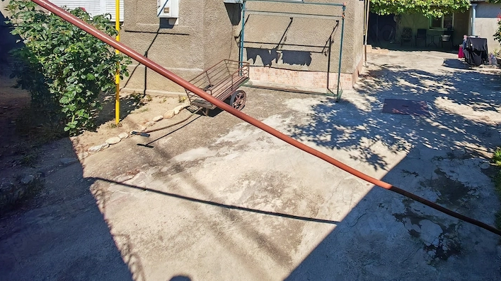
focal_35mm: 20
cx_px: 329
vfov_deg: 49.9
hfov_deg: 84.0
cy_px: 30
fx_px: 266
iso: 50
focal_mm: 1.82
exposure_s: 1/650
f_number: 2
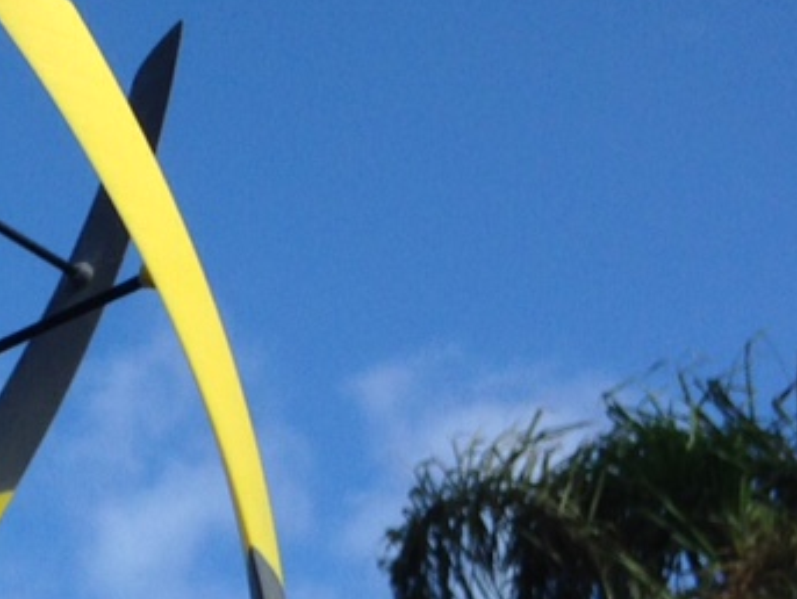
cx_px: -263
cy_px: 643
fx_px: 2835
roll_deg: -1.3
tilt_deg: +30.6
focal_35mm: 123
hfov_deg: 15.2
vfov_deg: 11.9
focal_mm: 4.12
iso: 50
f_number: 2.4
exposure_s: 1/1232
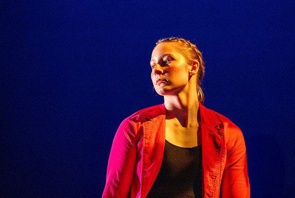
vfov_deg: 5.5
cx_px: 185
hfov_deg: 8.2
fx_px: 2052
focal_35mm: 250
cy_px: 75
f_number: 3.5
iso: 1600
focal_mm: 200
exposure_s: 1/250
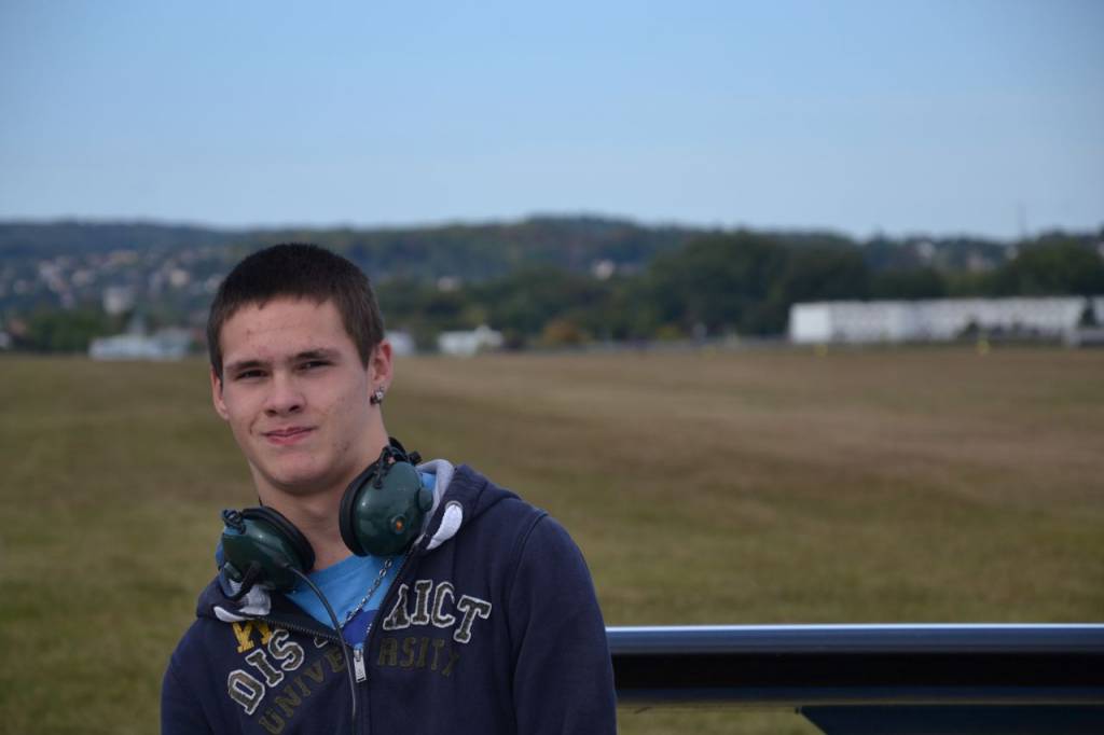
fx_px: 4828
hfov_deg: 13.0
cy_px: 368
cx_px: 552
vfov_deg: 8.7
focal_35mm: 158
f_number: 5.6
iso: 180
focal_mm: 105
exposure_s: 1/500
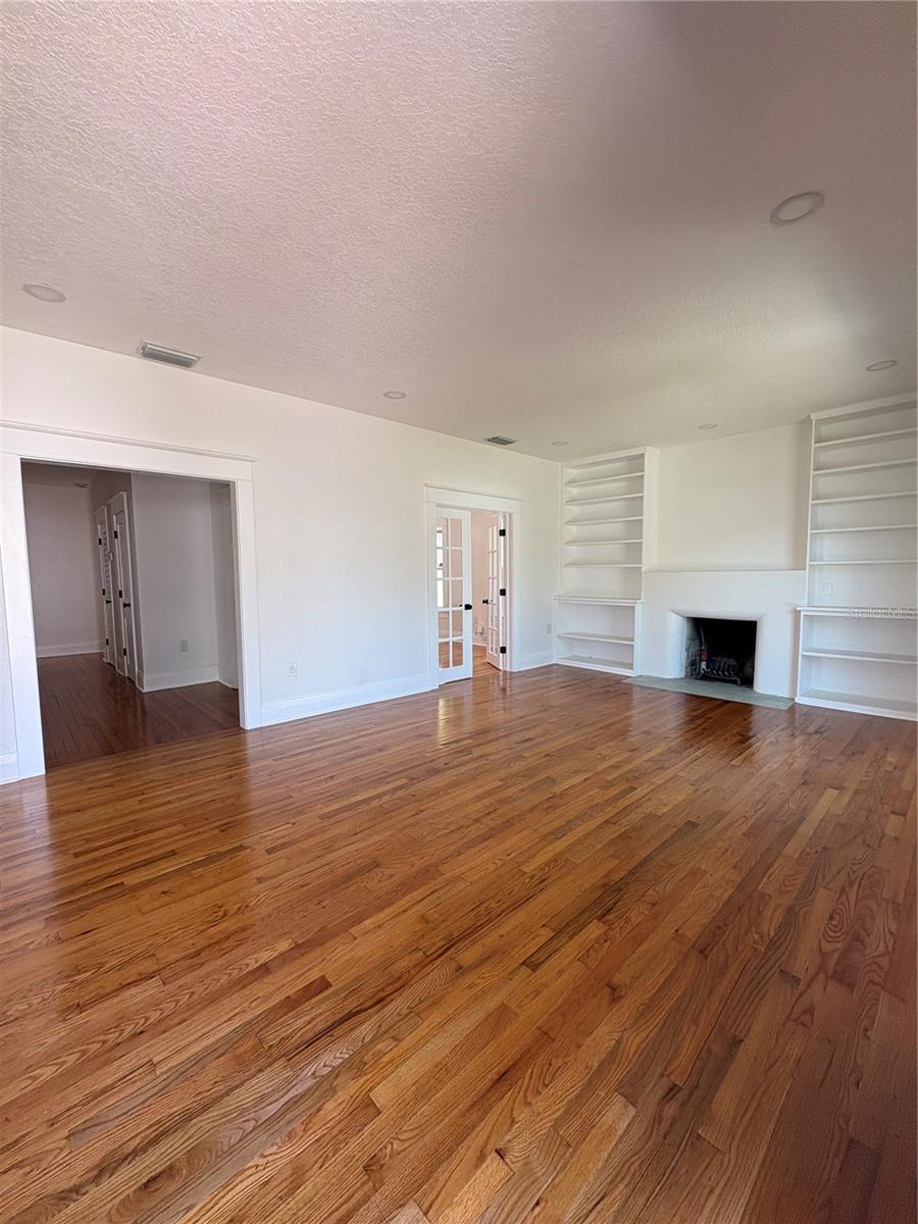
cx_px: 459
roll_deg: +0.2
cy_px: 612
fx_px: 495
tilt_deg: -3.5
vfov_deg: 102.1
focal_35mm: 14
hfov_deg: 85.7
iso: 64
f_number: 2.2
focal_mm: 2.22
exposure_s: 1/99
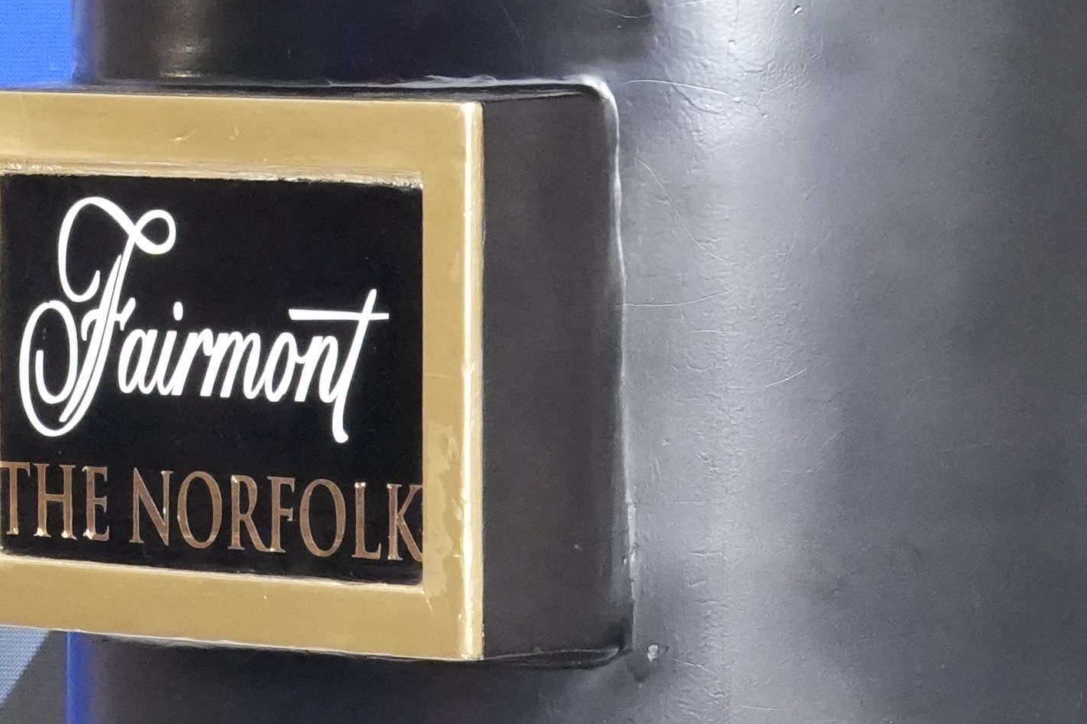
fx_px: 10474
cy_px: -223
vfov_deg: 3.9
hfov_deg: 5.9
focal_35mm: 347
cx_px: -297
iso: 8000
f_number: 10
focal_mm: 70
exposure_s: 1/250
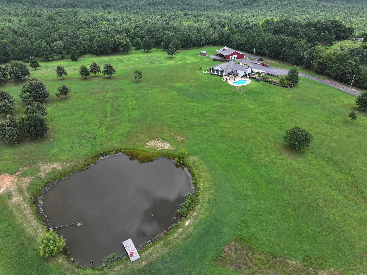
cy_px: 138
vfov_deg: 56.8
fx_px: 254
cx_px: 184
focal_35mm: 24
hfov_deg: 71.6
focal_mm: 12.29
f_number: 2.8
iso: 100
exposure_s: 1/800
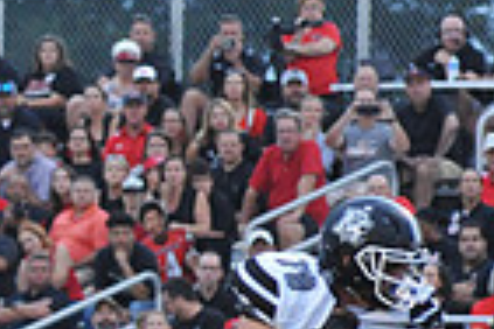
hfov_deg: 2.5
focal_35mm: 823
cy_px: 287
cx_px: -424
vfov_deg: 1.7
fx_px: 11293
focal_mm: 200
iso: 4000
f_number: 5.6
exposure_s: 1/250
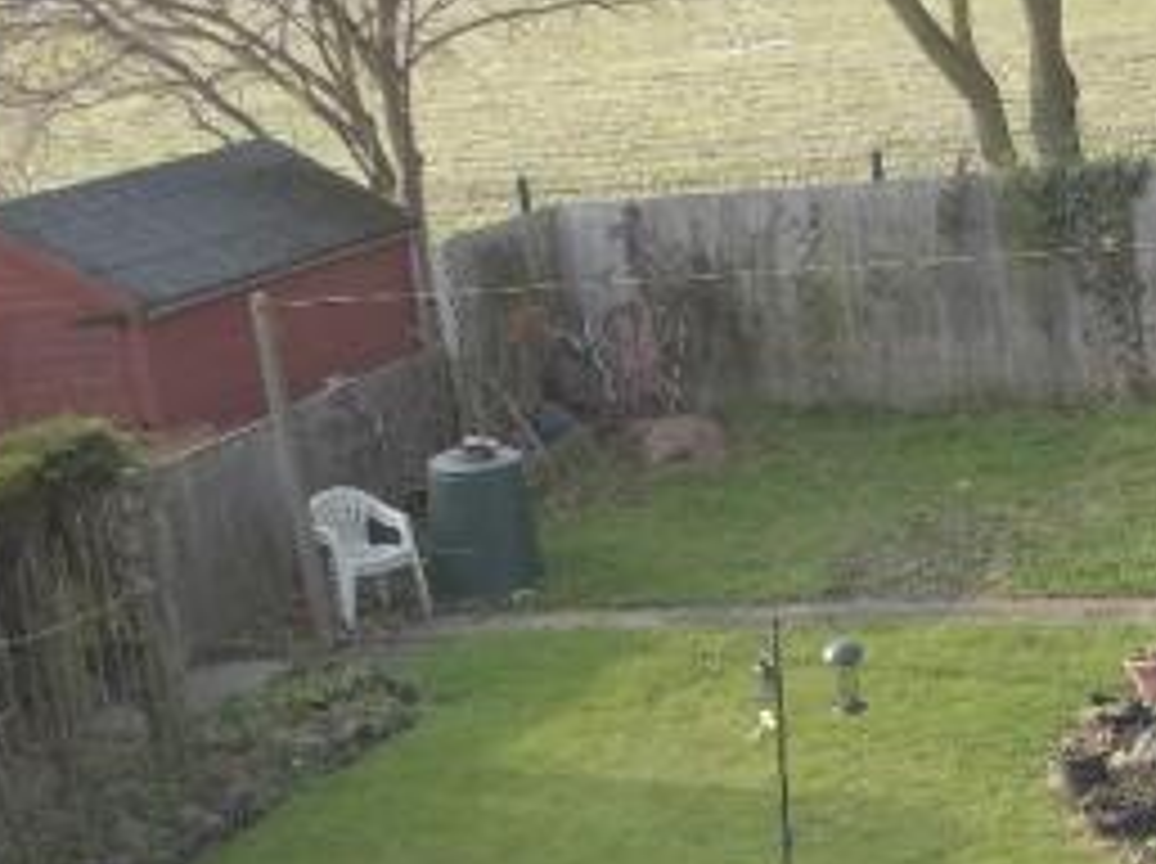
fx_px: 2501
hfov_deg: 25.3
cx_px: 1028
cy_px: 749
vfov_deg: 19.3
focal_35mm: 75
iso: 80
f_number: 3.3
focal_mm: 5.9
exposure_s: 1/160
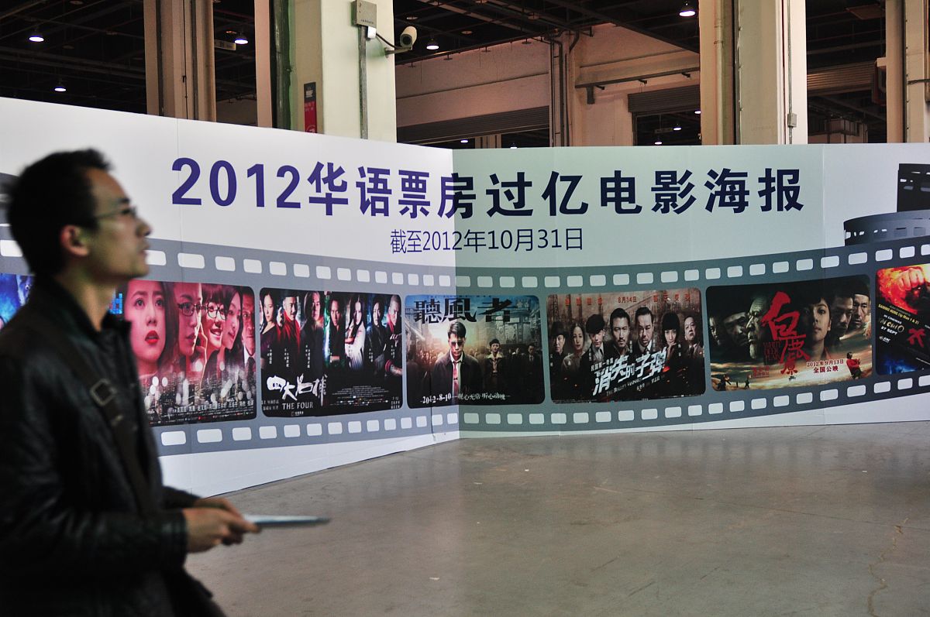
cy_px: 308
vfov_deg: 36.8
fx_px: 929
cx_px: 465
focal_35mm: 36
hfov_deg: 53.2
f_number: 2.8
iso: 400
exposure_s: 1/160
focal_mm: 24
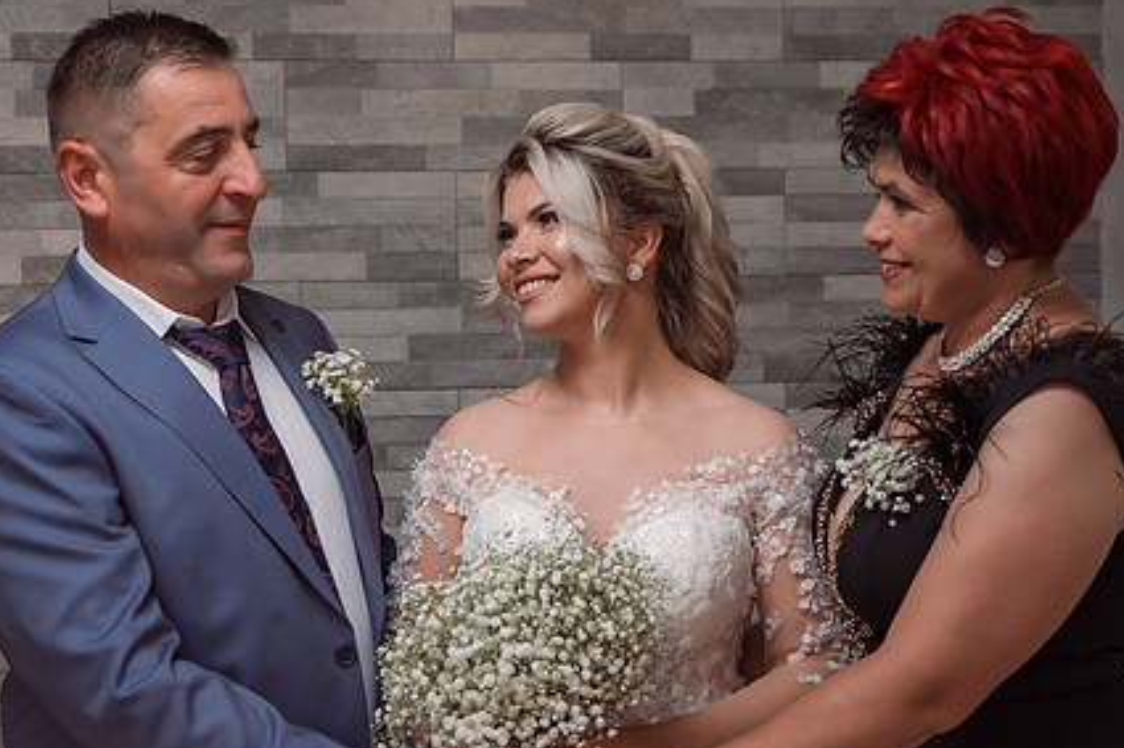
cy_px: 415
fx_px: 1966
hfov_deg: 31.9
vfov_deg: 21.5
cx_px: 538
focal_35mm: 63
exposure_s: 1/250
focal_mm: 40
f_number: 2.8
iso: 1000
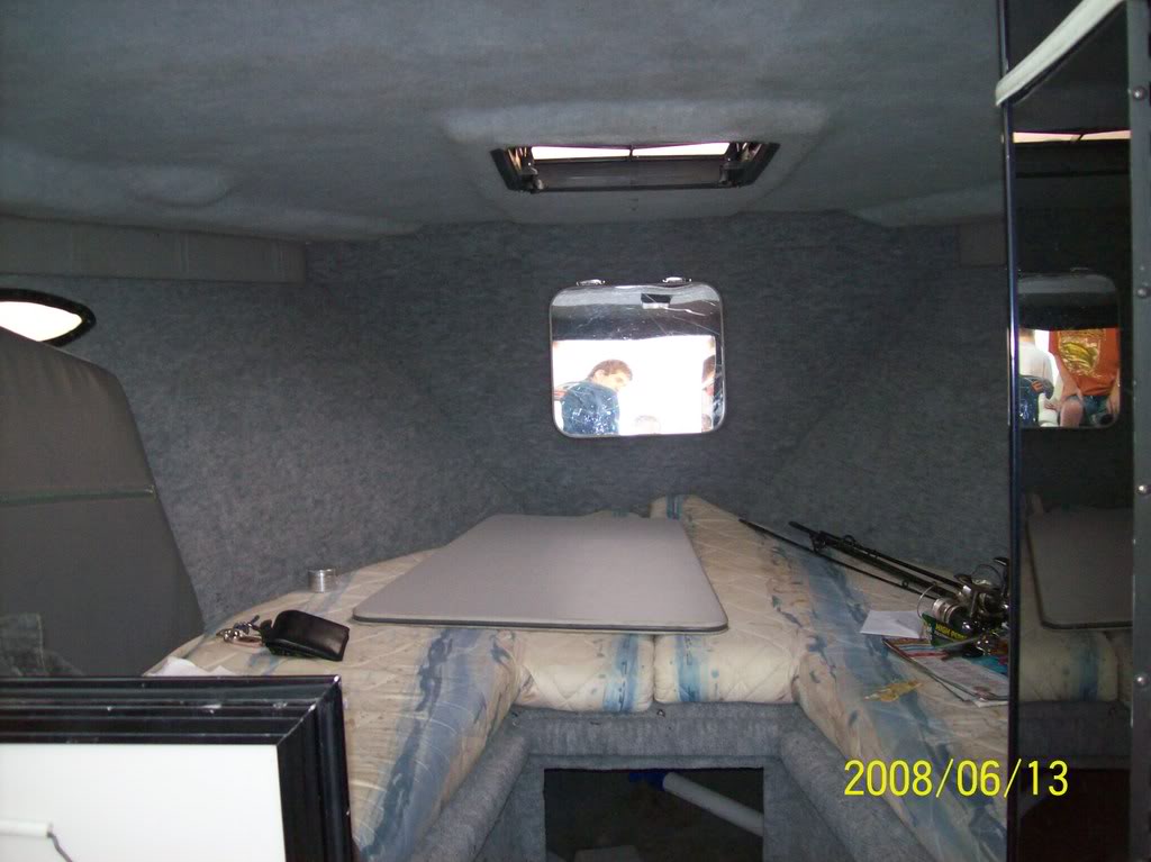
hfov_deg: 51.4
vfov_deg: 39.6
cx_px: 576
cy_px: 431
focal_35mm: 36
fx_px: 1196
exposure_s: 1/64
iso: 200
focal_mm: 6
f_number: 2.7
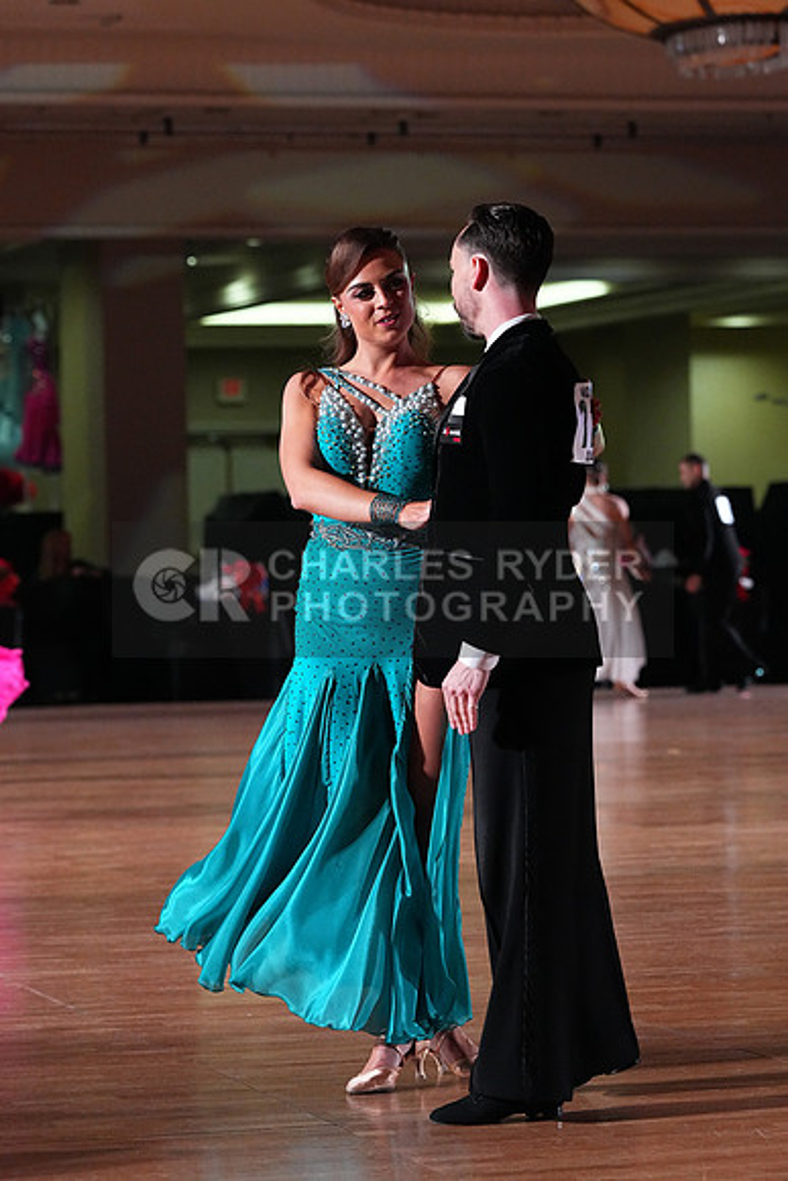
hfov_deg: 10.5
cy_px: 590
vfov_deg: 15.6
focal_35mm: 131
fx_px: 4298
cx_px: 394
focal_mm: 131
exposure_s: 1/400
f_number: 5
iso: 8000
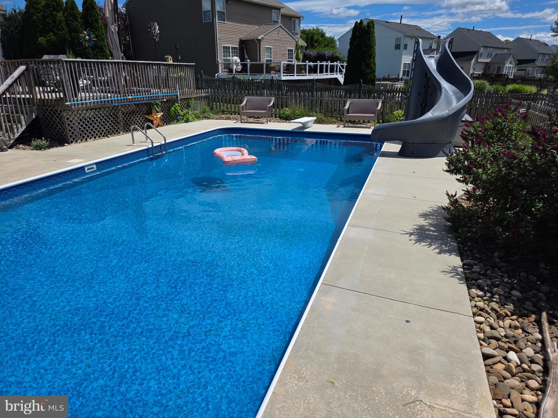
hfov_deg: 73.9
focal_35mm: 23
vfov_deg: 58.9
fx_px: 371
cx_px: 279
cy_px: 209
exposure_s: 1/7944
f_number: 1.7
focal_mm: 6.3
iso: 50
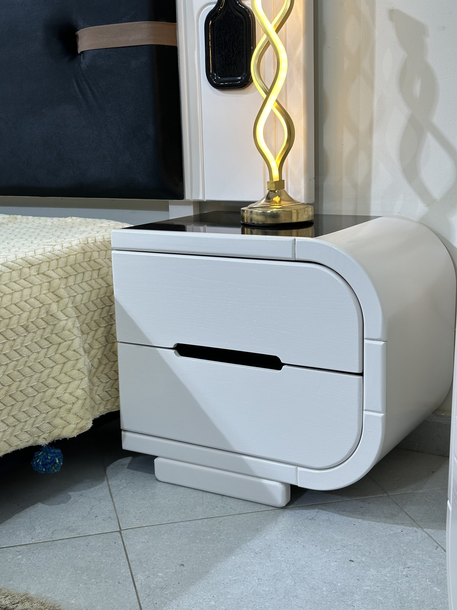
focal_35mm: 48
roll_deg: +1.6
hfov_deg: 30.3
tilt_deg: -12.0
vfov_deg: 39.7
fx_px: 845
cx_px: 228
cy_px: 305
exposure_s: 1/107
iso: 40
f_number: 1.78
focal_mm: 6.86
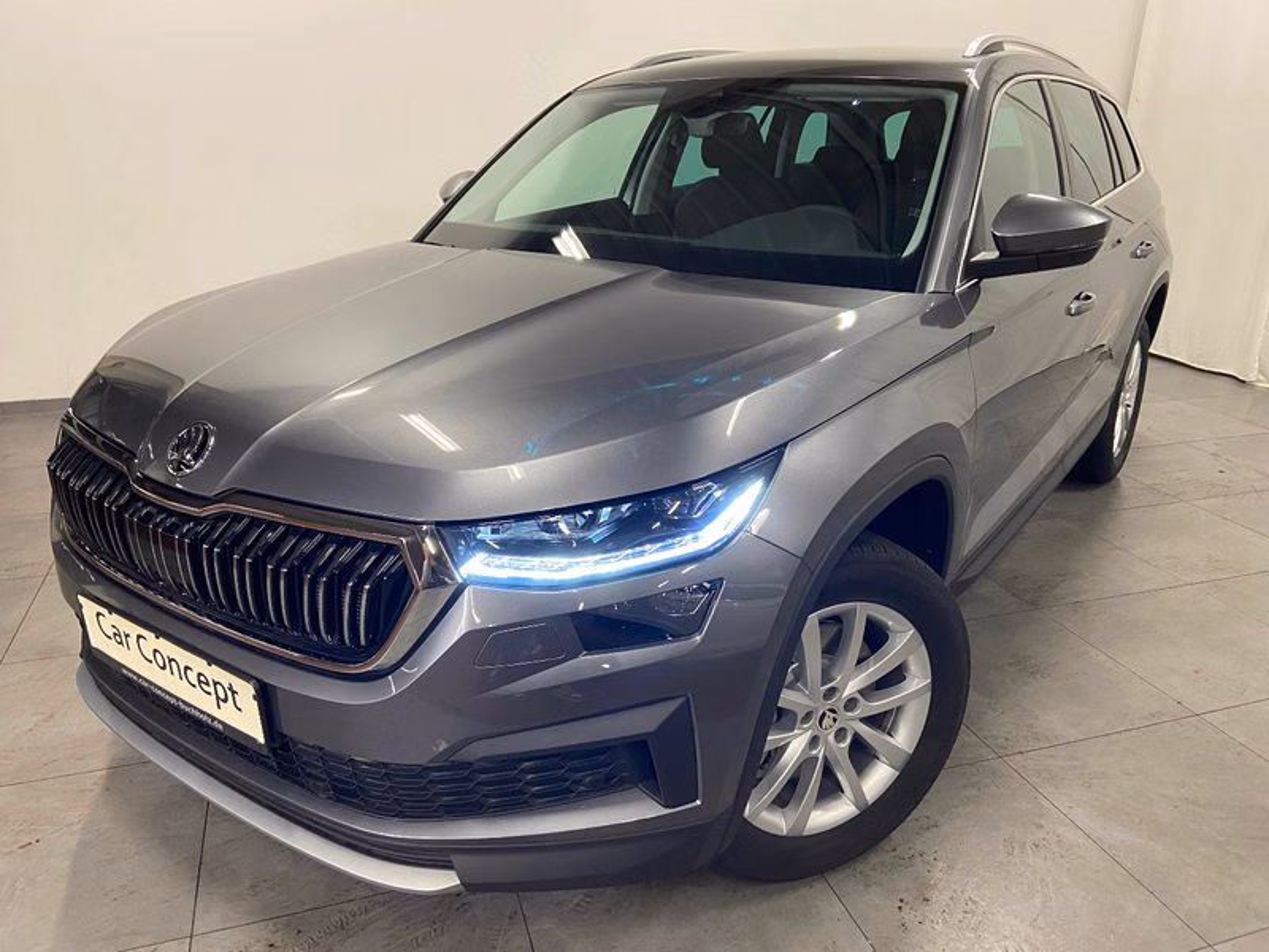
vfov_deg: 53.1
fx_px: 953
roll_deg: +0.2
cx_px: 634
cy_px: 476
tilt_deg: -21.9
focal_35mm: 26
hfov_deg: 67.3
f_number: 1.8
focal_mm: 4.25
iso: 250
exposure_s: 1/50
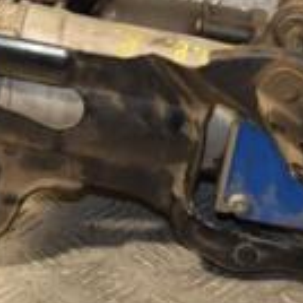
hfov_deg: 9.6
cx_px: 142
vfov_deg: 9.6
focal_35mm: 183
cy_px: 140
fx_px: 1812
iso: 800
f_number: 5
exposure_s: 1/200
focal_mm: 32
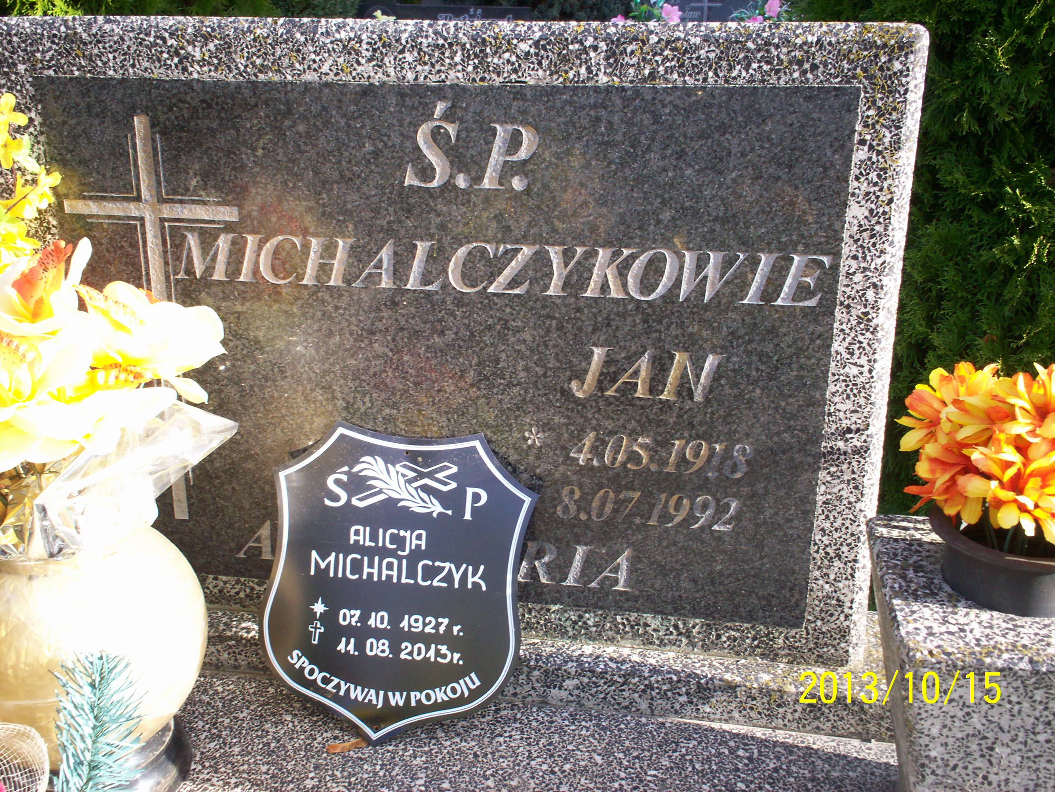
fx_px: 1097
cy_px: 396
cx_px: 528
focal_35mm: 36
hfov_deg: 51.4
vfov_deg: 39.7
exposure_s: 1/106
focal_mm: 6
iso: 100
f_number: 4.5
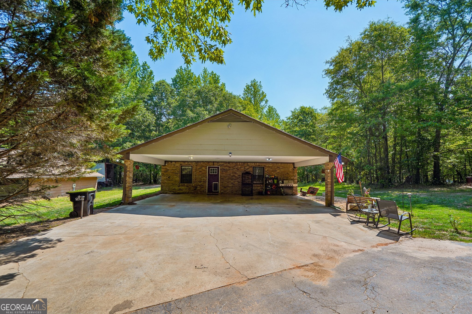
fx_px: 210
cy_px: 157
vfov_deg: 73.7
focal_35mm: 16
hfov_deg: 96.7
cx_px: 236
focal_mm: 16
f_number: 5.6
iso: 50
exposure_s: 1/800
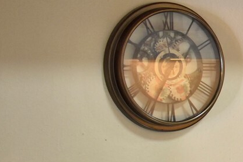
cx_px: 471
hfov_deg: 15.3
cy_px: 113
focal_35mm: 110
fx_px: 743
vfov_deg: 12.5
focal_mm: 18
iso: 800
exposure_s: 1/125
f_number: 3.5
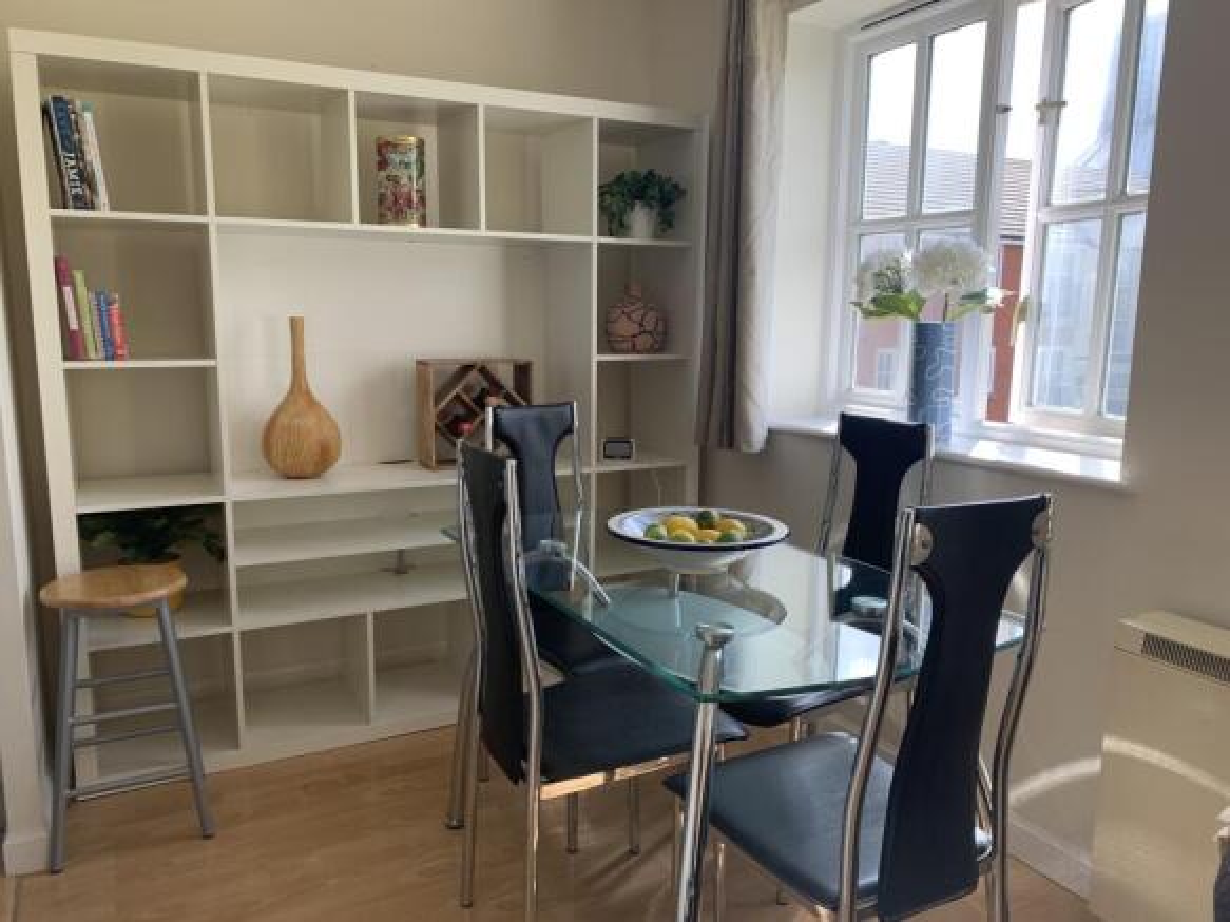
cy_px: 461
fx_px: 924
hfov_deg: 67.3
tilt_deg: -11.9
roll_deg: -0.8
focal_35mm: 26
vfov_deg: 53.0
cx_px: 615
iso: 25
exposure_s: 1/170
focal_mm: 4.25
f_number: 1.8
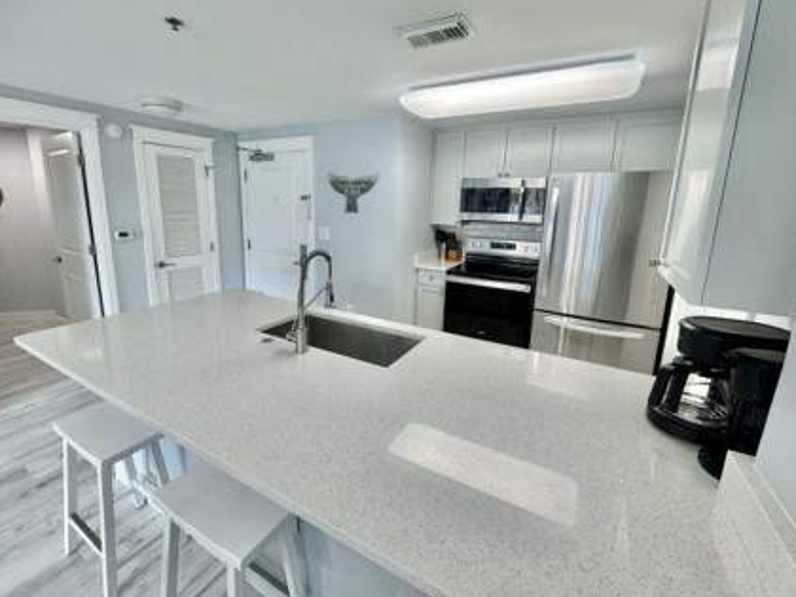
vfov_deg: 78.0
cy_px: 274
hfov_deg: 94.4
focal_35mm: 16
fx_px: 368
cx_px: 377
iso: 160
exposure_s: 1/120
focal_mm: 2.22
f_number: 2.2
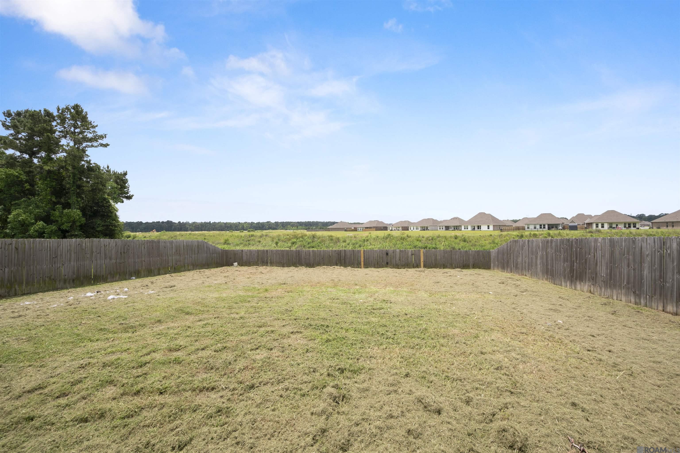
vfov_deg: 81.1
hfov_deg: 104.3
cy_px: 226
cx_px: 340
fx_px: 264
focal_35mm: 14
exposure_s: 1/320
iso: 200
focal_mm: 14
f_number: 10
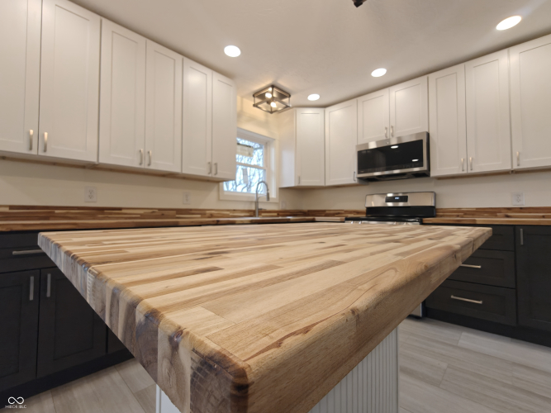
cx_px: 276
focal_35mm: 15
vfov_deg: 81.7
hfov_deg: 98.2
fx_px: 239
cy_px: 206
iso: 160
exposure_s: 1/120
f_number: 2
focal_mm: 2.3
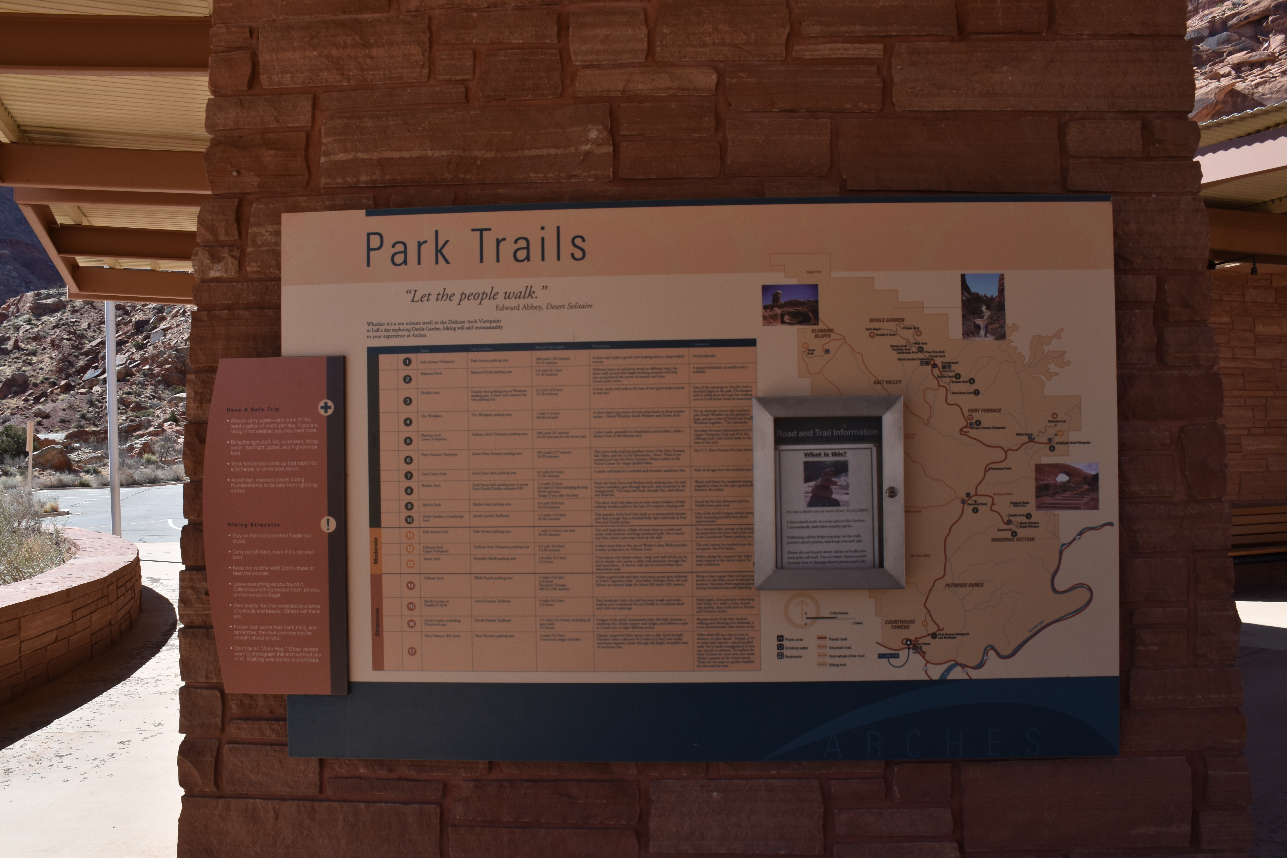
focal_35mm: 27
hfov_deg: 67.4
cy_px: 429
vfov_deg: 47.9
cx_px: 644
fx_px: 965
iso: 200
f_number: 9
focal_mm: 18
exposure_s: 1/320
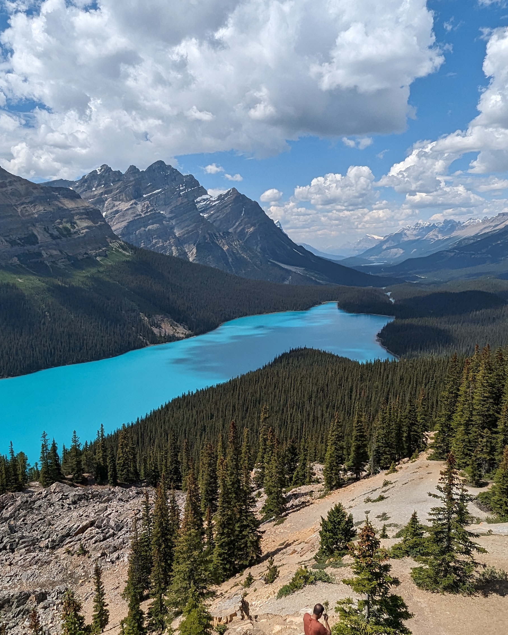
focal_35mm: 23
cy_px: 336
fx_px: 432
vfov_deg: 72.5
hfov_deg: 60.6
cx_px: 217
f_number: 2.2
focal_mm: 1.95
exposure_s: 1/2653
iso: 45
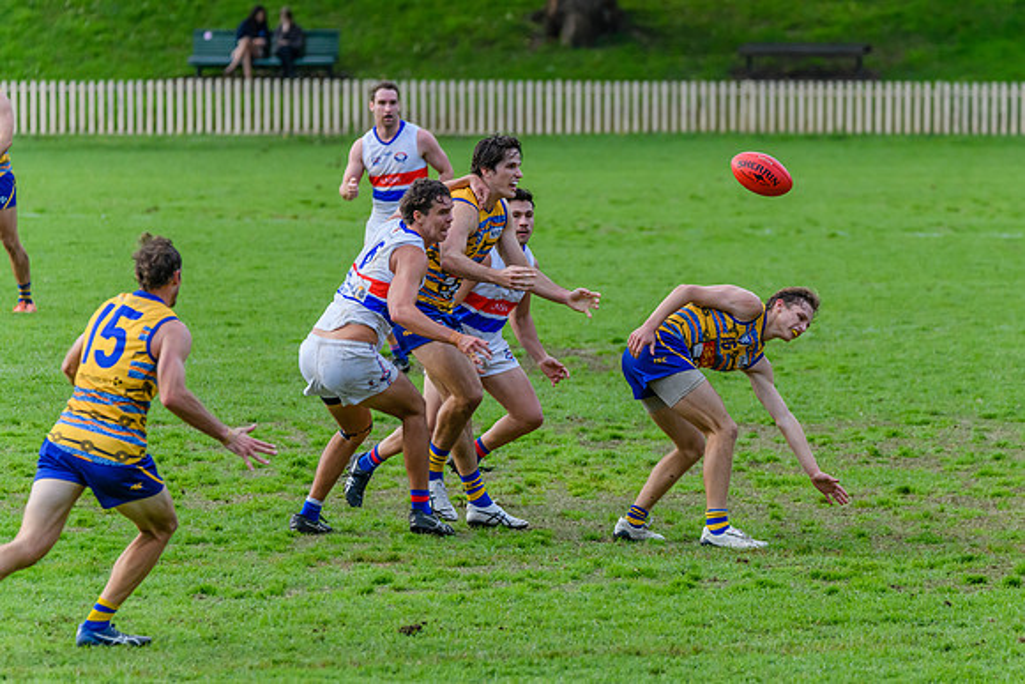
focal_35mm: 355
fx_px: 10101
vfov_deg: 3.9
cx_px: 592
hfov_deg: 5.8
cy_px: 353
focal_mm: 300
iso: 2500
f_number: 5.6
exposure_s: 1/1600
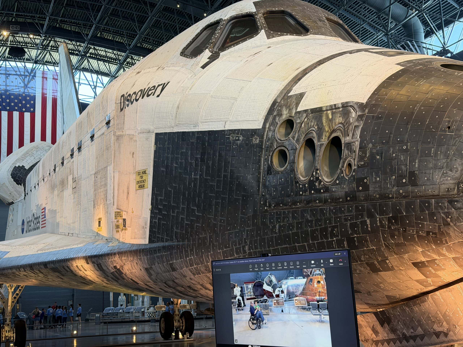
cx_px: 232
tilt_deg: +10.6
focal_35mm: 48
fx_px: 642
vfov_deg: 30.3
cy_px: 174
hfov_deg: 39.7
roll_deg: +2.2
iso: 100
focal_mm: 6.76
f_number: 1.78
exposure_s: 1/60
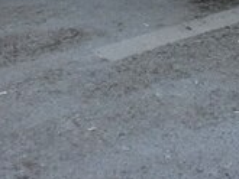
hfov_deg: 16.8
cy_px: -161
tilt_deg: -9.2
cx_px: 188
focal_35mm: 116
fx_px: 801
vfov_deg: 11.7
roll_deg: +0.4
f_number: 2.2
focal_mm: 4.15
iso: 125
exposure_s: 1/33
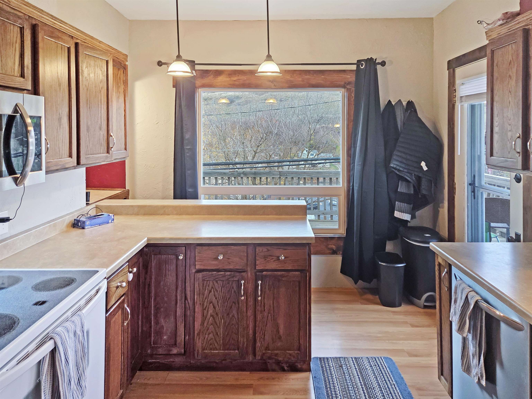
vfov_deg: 58.9
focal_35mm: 23
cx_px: 266
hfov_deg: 73.9
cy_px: 200
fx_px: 353
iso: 200
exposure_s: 1/120
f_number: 1.8
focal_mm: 5.4
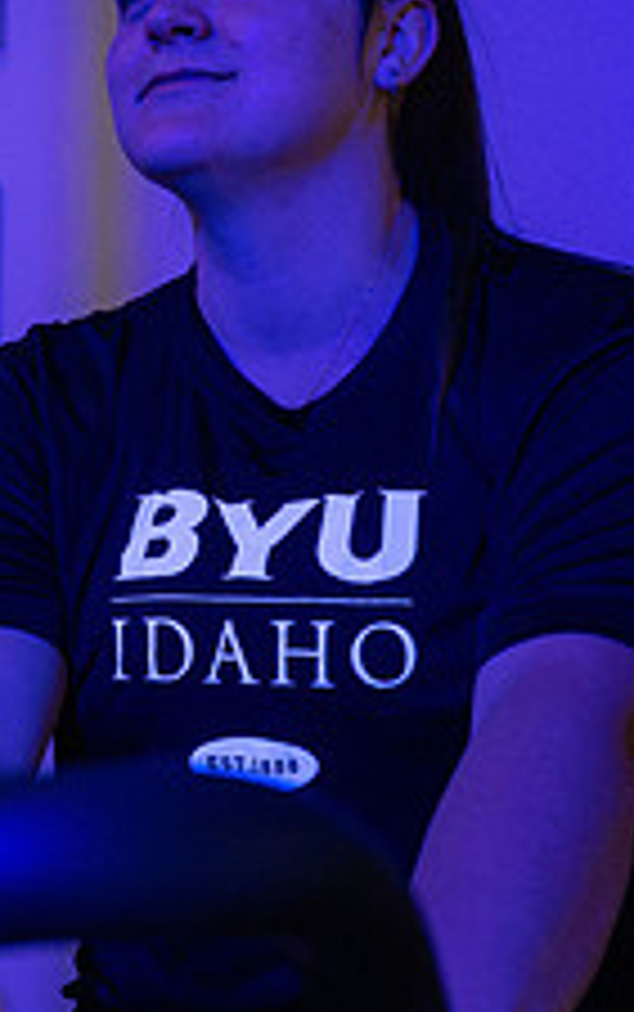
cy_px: 390
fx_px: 2152
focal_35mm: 78
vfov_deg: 26.4
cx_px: 117
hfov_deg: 16.6
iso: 6400
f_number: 2.8
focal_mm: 24
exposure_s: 1/160
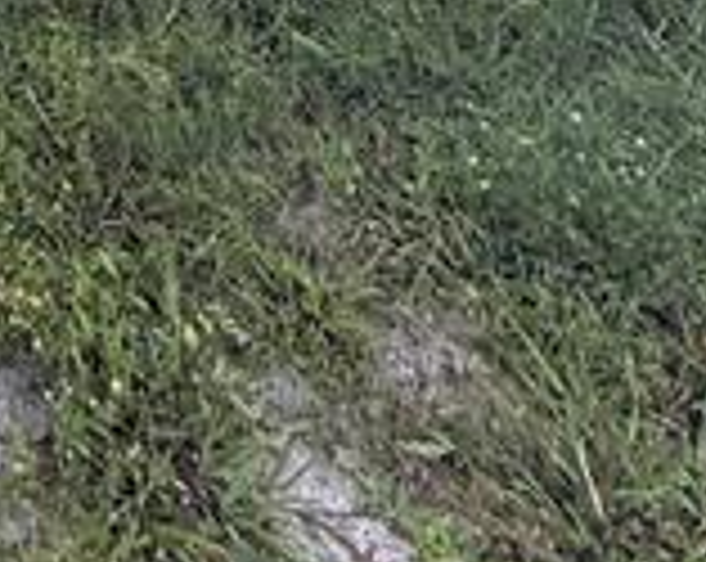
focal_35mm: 67
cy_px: -890
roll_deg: -1.2
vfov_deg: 13.6
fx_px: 1397
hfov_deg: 24.2
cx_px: -252
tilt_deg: -0.7
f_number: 2.2
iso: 64
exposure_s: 1/486
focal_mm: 2.22
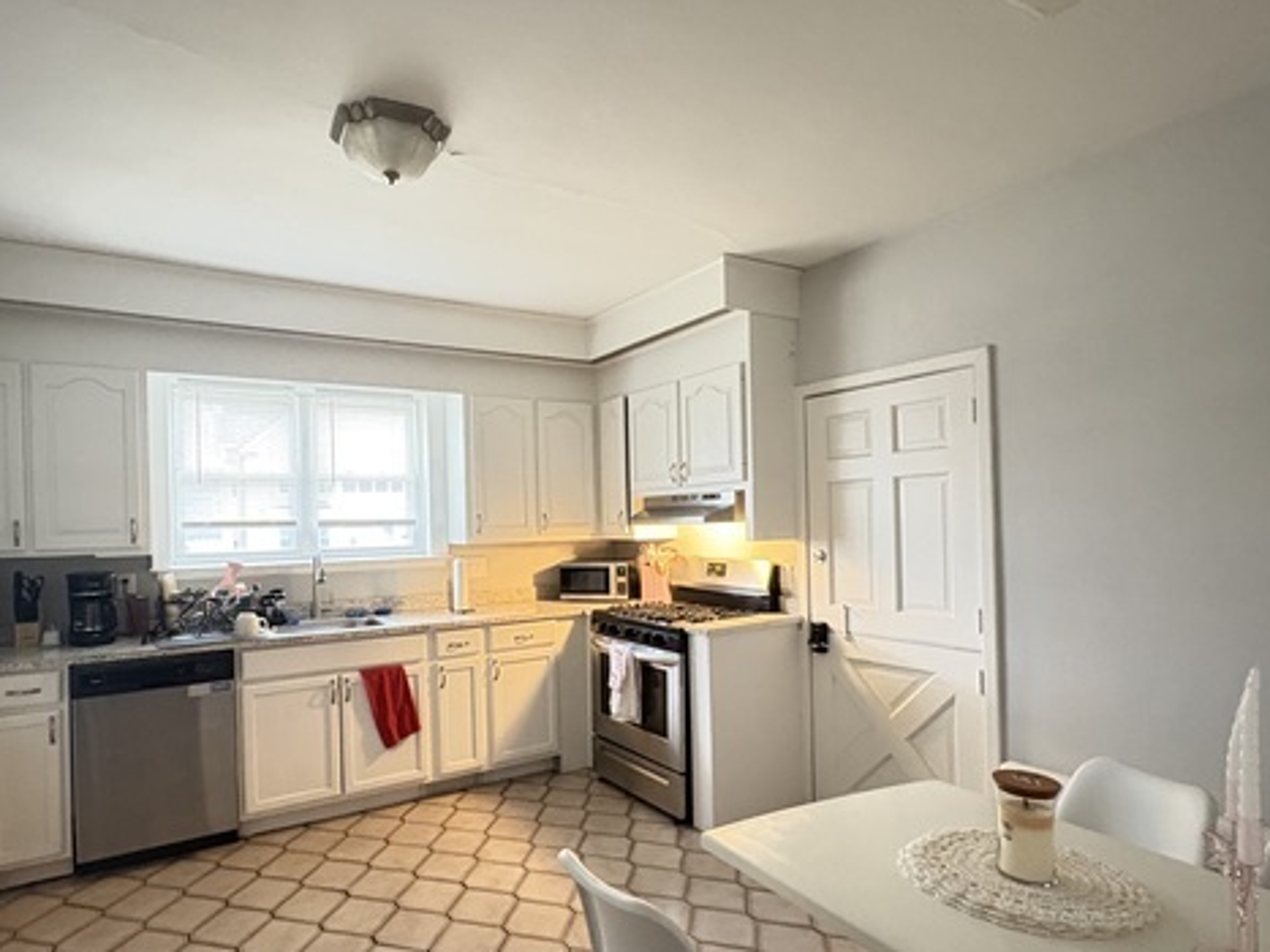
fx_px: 734
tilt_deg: +0.6
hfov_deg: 81.4
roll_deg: +1.3
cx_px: 556
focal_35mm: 20
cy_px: 520
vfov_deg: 65.8
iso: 1250
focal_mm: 2.22
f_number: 2.2
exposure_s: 1/30
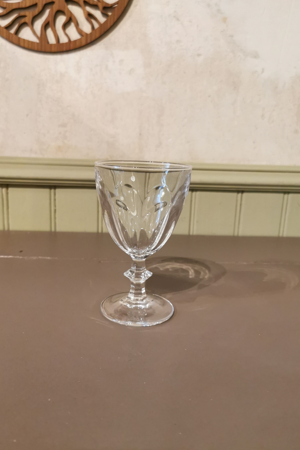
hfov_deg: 44.9
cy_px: 220
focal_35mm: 29
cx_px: 137
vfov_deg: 63.7
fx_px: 362
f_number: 1.6
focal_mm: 5.56
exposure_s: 1/50
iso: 320
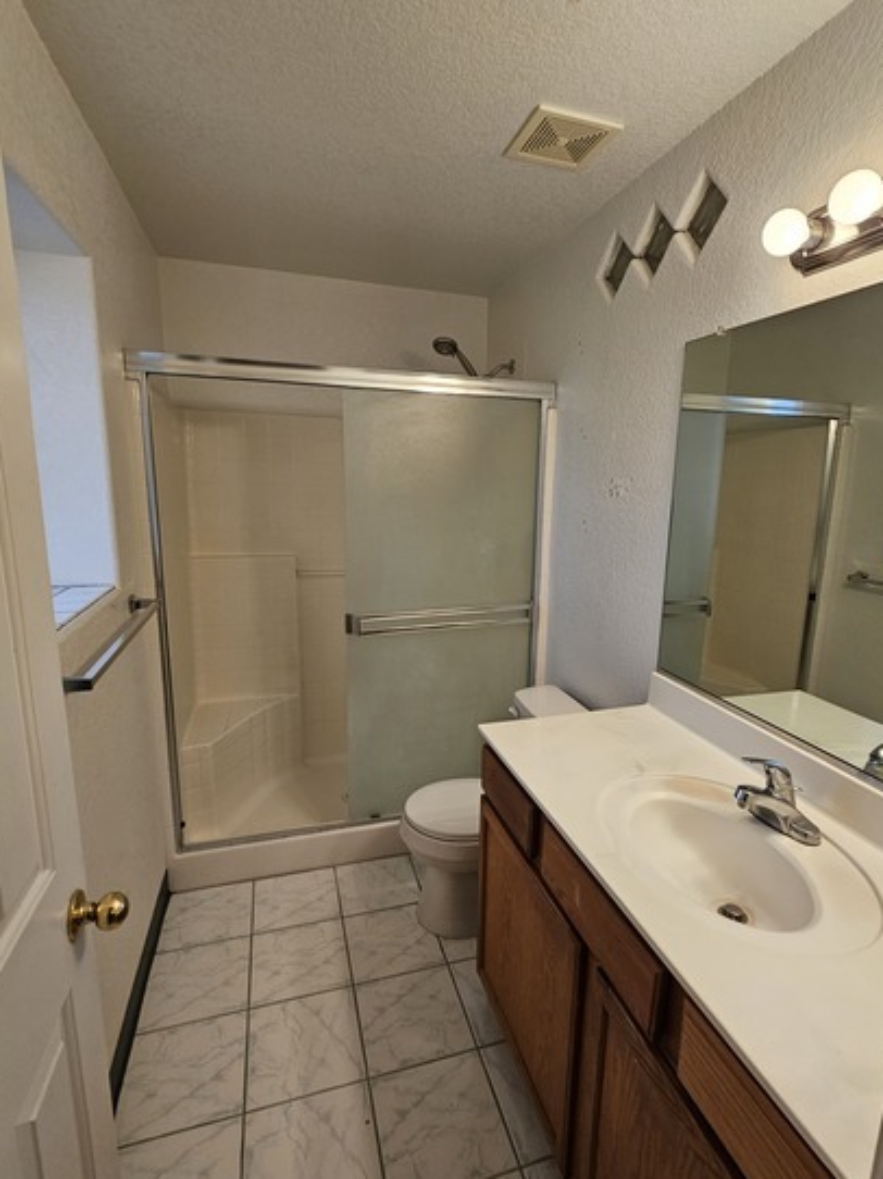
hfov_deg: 78.0
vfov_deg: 94.5
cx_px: 465
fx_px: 545
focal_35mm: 16
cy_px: 586
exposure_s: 1/60
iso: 125
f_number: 2.2
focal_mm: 2.2
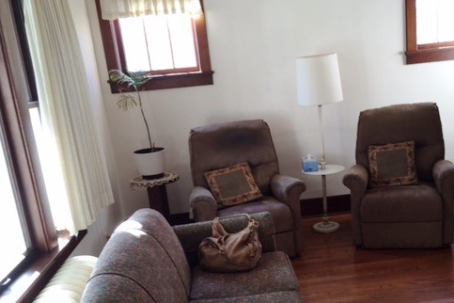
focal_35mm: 40
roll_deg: +6.0
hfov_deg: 48.1
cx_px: 274
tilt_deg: -16.8
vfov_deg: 33.1
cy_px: 202
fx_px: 504
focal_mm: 4.15
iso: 32
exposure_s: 1/40
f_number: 2.2
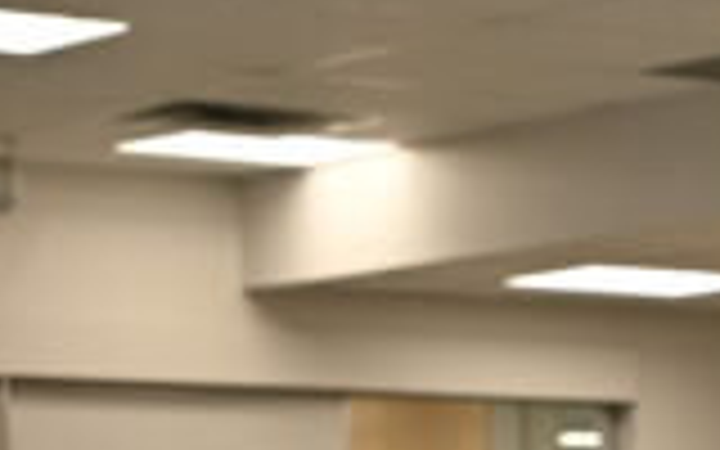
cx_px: 1431
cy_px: 1098
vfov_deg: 5.2
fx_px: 4807
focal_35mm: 245
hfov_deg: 8.2
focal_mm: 50
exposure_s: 1/60
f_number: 6.3
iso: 400
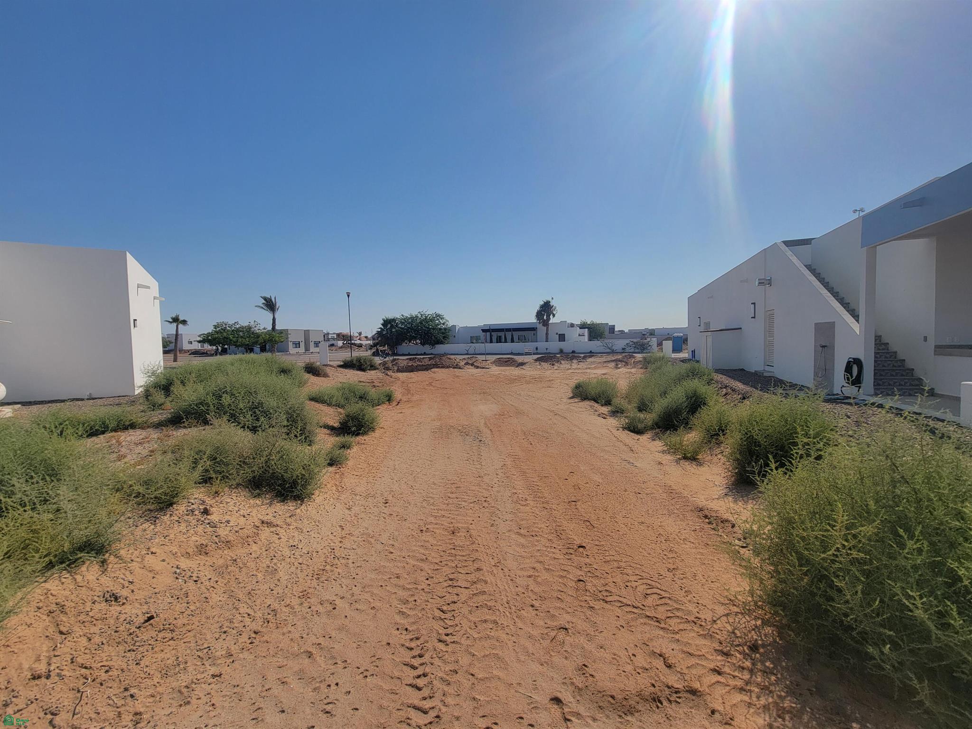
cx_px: 486
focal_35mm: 13
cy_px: 364
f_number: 2.2
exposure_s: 1/4109
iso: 50
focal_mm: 2.2
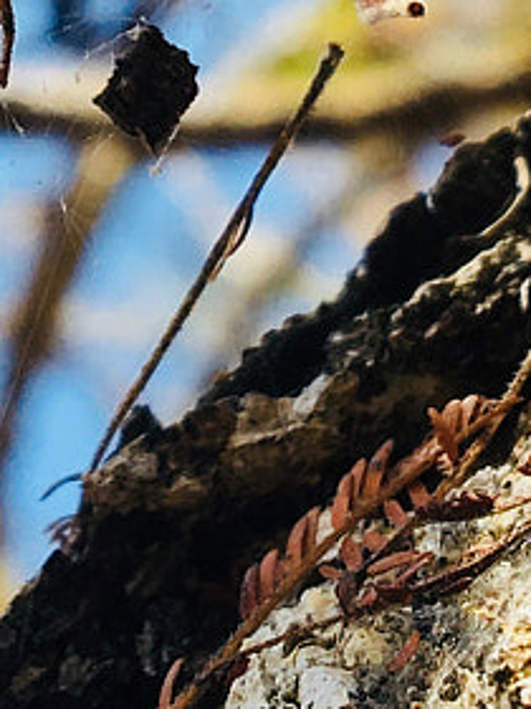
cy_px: -306
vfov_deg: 11.5
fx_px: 3395
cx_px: 174
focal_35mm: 166
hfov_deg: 8.9
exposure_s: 1/605
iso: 25
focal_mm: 4.15
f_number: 2.2
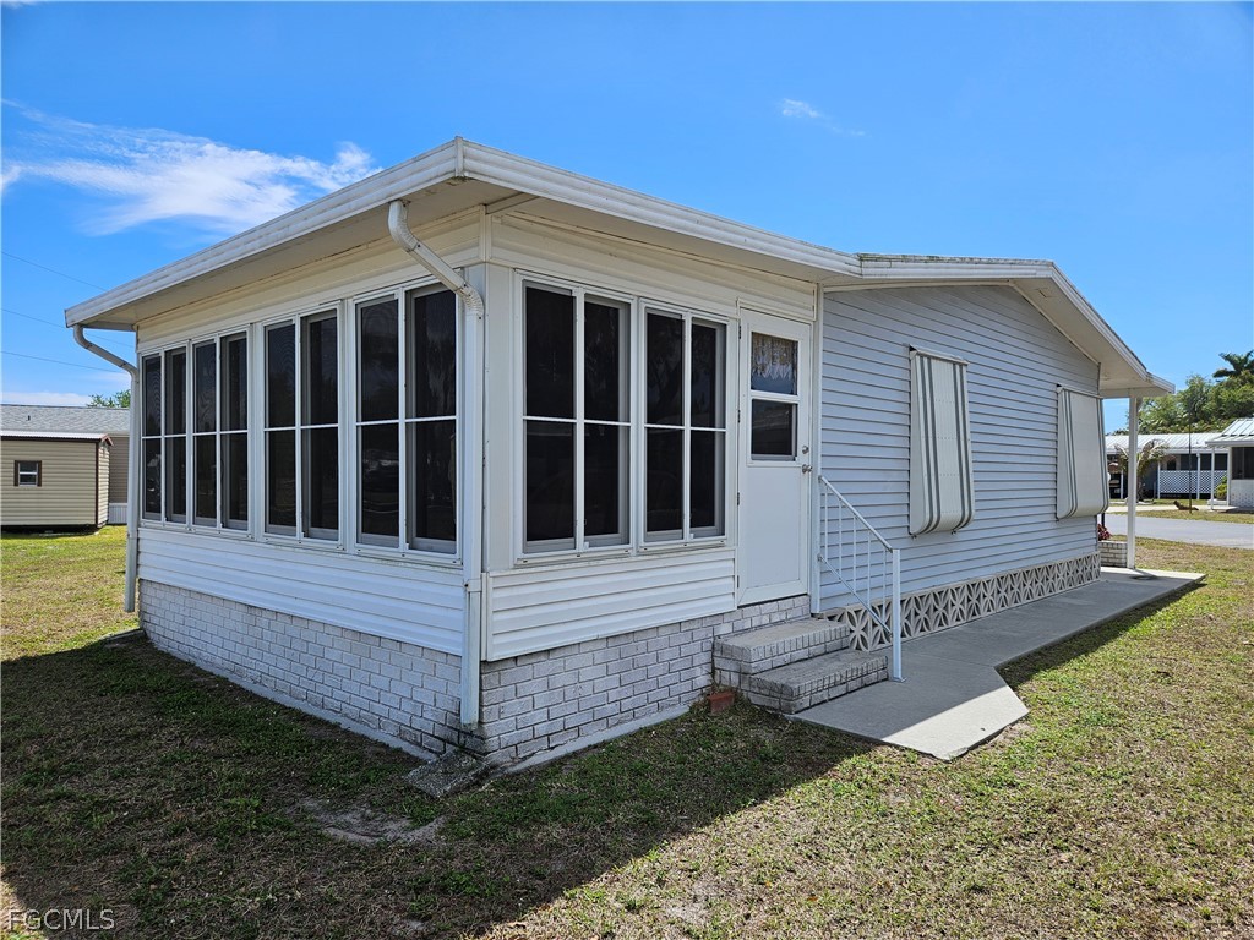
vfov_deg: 58.9
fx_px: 833
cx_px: 627
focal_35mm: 23
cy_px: 470
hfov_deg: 73.9
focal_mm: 5.4
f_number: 1.8
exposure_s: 1/1879
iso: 25
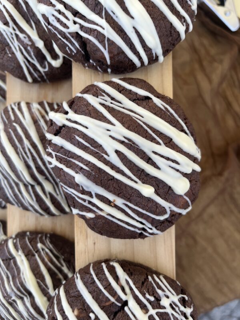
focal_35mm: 26
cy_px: 160
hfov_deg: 53.1
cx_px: 120
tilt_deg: -87.5
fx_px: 240
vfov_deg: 67.3
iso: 32
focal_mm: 5.1
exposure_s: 1/122
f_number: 1.6
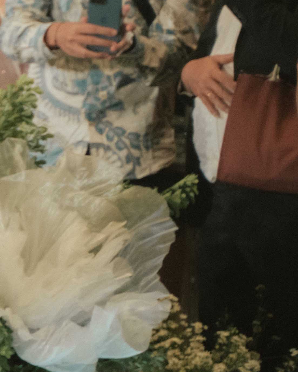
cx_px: -634
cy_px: 104
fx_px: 3937
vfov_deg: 5.4
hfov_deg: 4.2
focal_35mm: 357
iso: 3200
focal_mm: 75
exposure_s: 1/400
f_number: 2.8
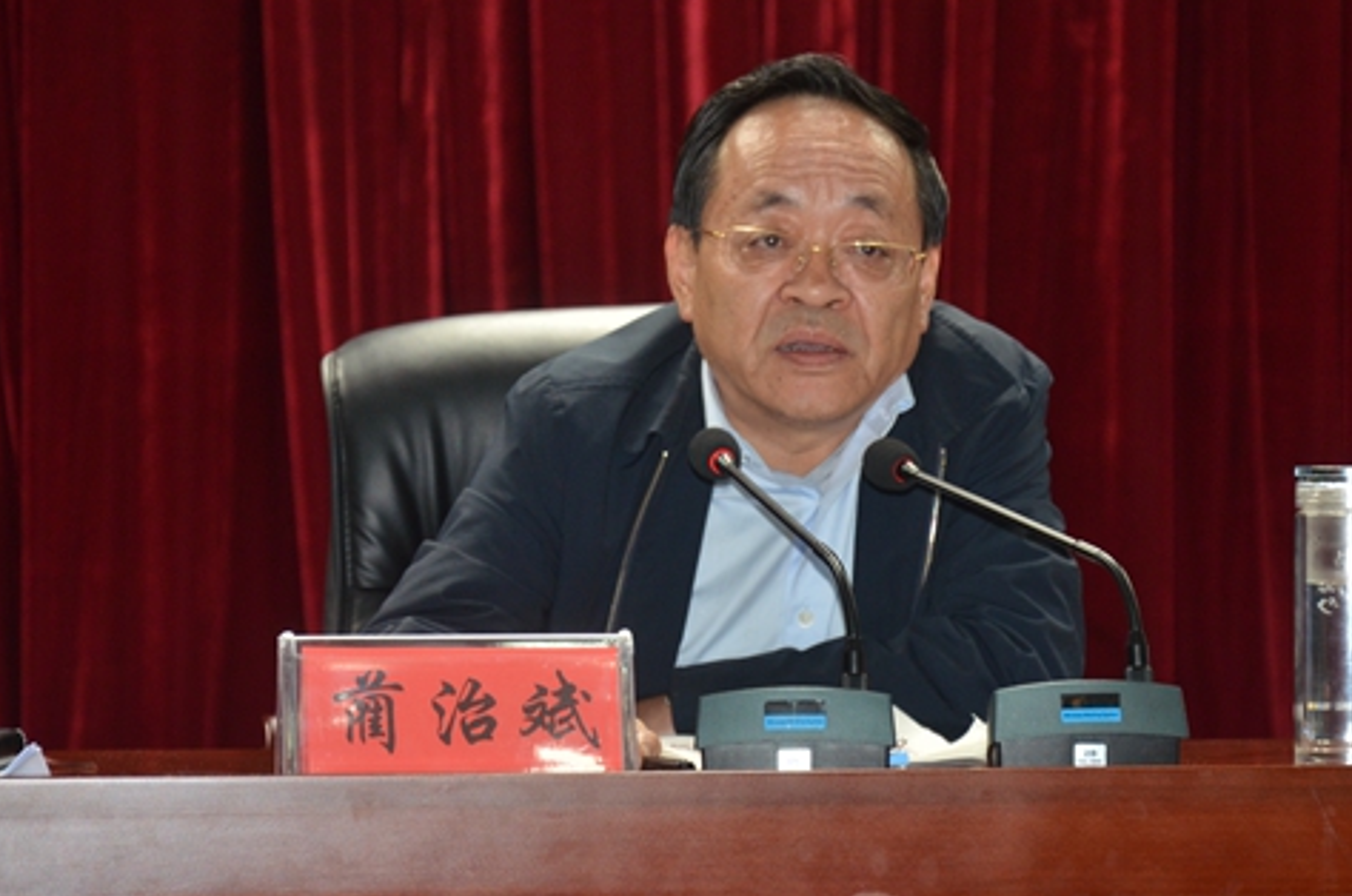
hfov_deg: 11.1
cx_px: 793
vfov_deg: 7.4
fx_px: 6971
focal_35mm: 186
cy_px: 444
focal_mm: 98
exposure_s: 1/60
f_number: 5.6
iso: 800
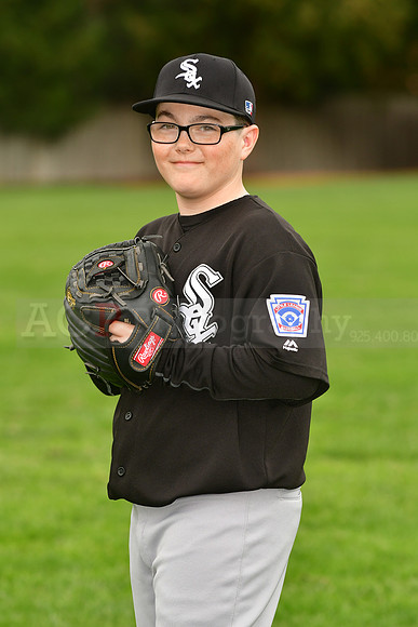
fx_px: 3655
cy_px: 314
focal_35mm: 210
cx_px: 209
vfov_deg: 9.8
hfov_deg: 6.5
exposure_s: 1/1000
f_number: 4
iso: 320
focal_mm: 140
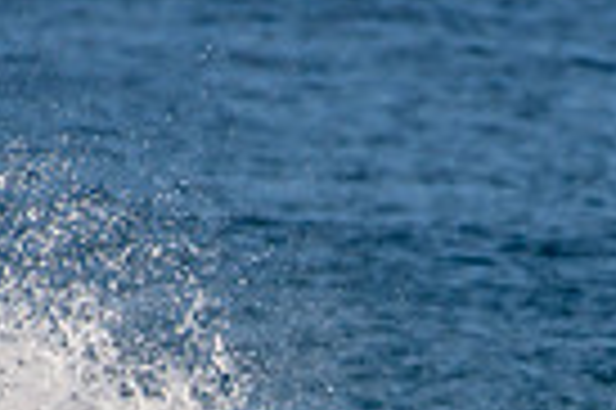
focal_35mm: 2599
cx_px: 283
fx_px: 44418
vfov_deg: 0.5
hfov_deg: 0.8
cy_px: 636
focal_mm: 500
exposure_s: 1/2000
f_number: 5.6
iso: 140
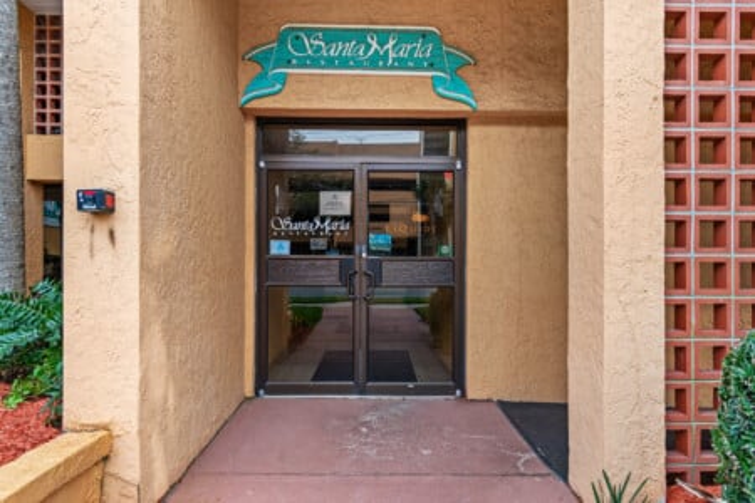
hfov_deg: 81.2
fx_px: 440
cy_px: 252
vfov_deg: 59.5
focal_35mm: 21
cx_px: 378
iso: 100
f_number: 5
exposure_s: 1/15
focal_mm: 14
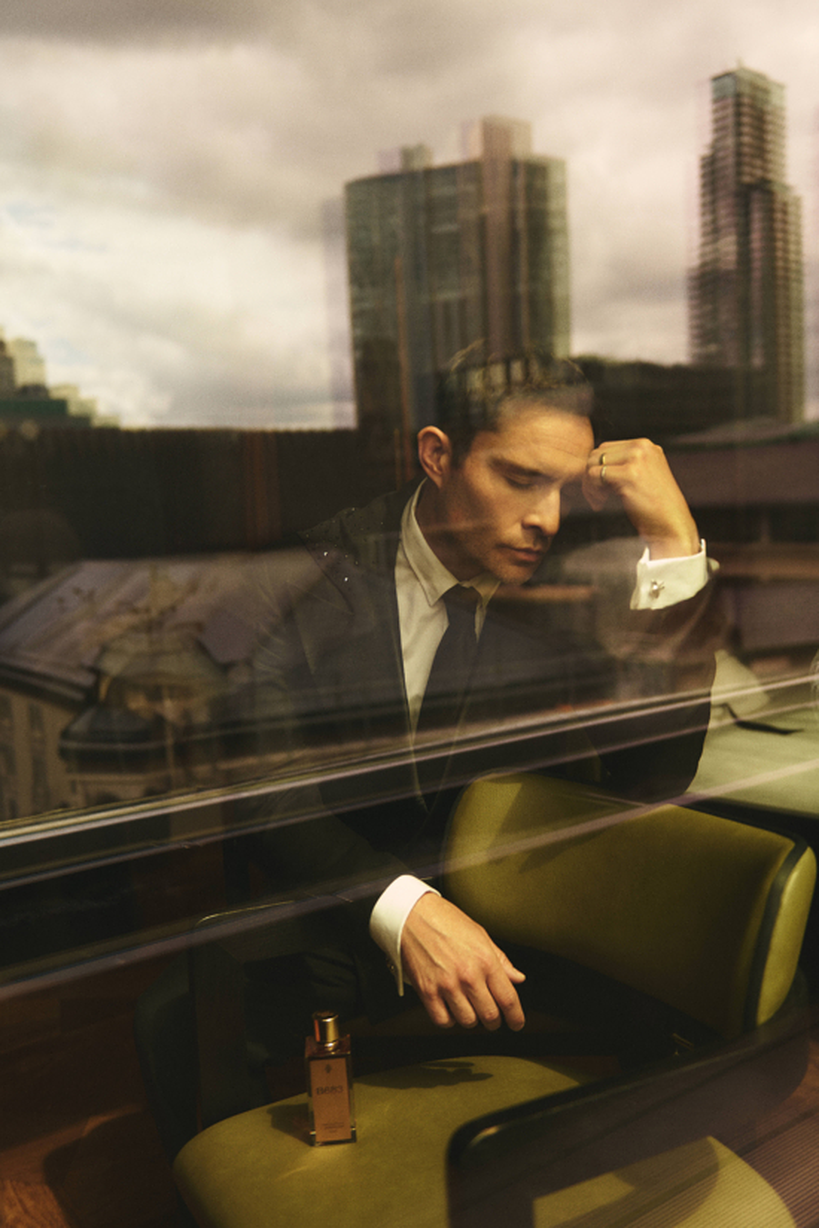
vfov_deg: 50.7
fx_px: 1297
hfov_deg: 35.1
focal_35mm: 38
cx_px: 410
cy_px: 614
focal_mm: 38
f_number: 2.8
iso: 250
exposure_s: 1/500
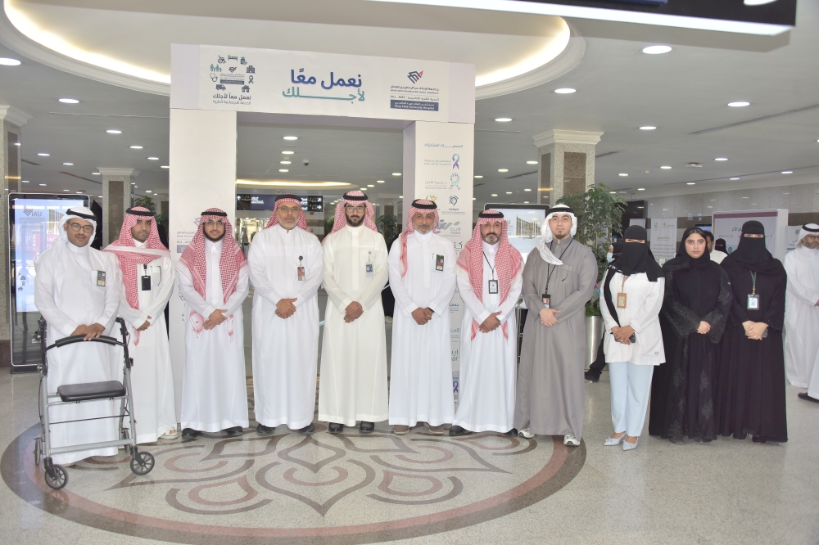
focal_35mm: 32
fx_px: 728
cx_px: 410
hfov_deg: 58.7
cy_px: 272
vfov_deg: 41.1
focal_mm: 32
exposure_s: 1/250
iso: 500
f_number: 3.5
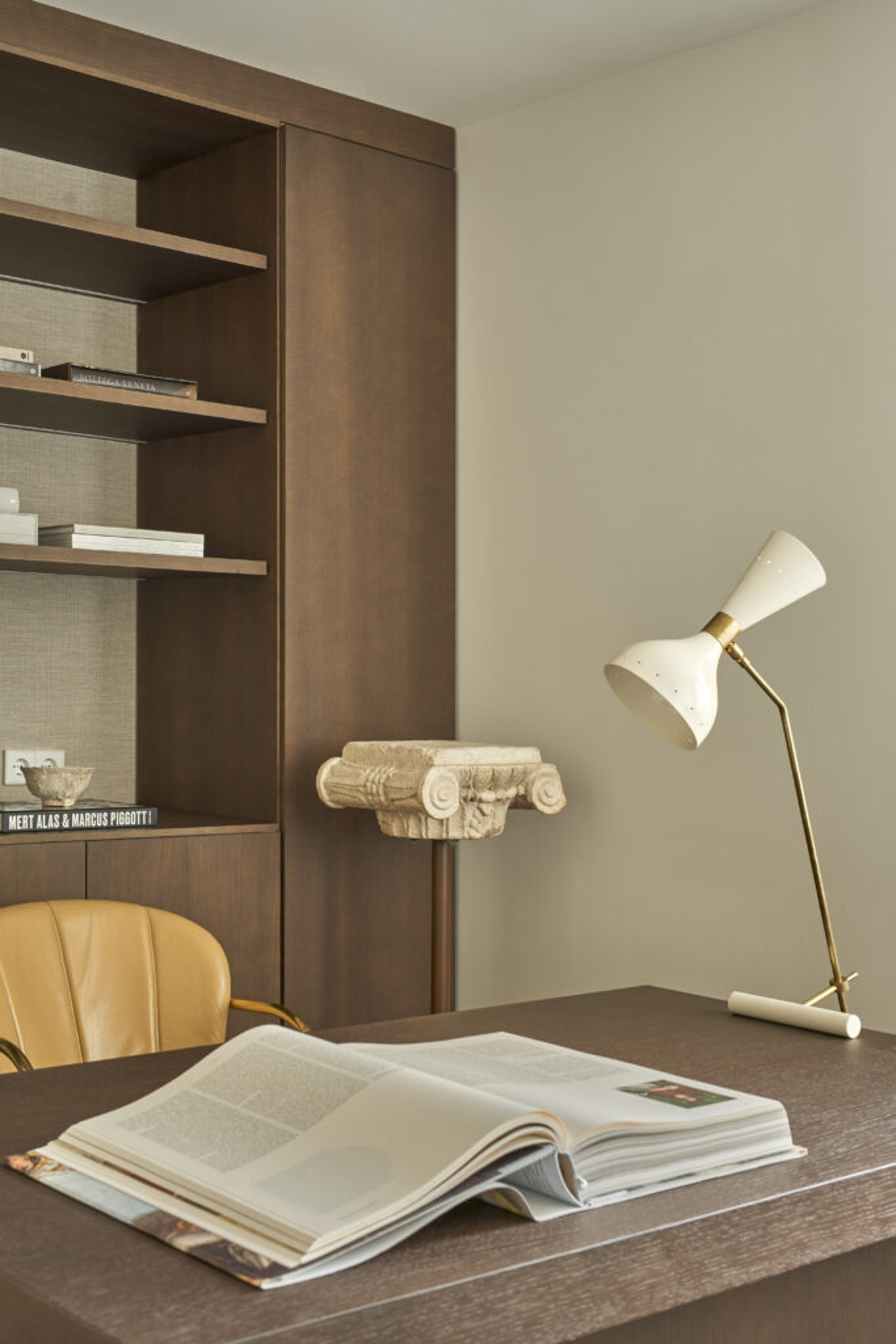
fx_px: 1530
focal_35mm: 41
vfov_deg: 47.4
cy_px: 672
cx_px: 448
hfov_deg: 32.6
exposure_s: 1
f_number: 10
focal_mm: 41
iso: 100
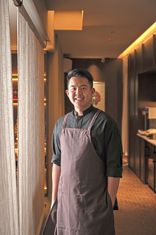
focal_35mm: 56
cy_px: 118
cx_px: 78
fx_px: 364
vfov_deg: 35.7
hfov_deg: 24.2
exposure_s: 1/125
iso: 2000
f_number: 4
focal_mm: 56
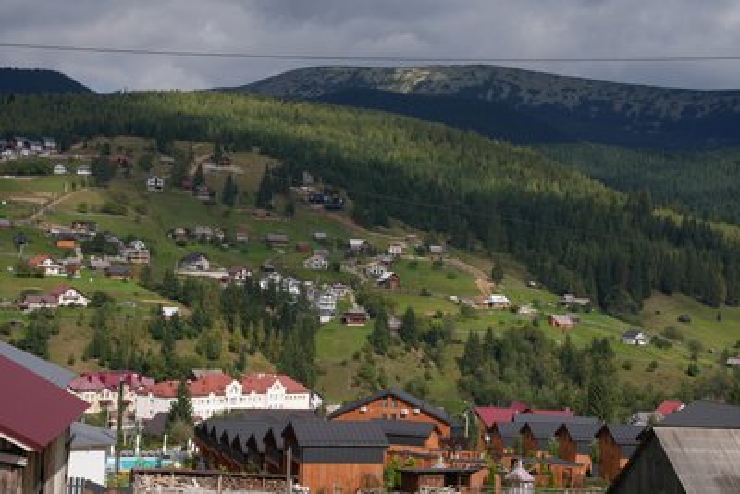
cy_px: 247
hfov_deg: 28.8
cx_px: 370
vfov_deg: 19.5
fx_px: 1439
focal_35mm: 70
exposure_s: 1/320
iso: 100
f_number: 9
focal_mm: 70
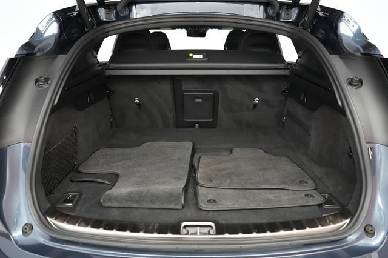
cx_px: 194
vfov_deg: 51.2
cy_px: 129
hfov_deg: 71.5
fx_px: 269
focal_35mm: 25
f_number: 2.8
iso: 6400
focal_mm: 25
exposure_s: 1/160
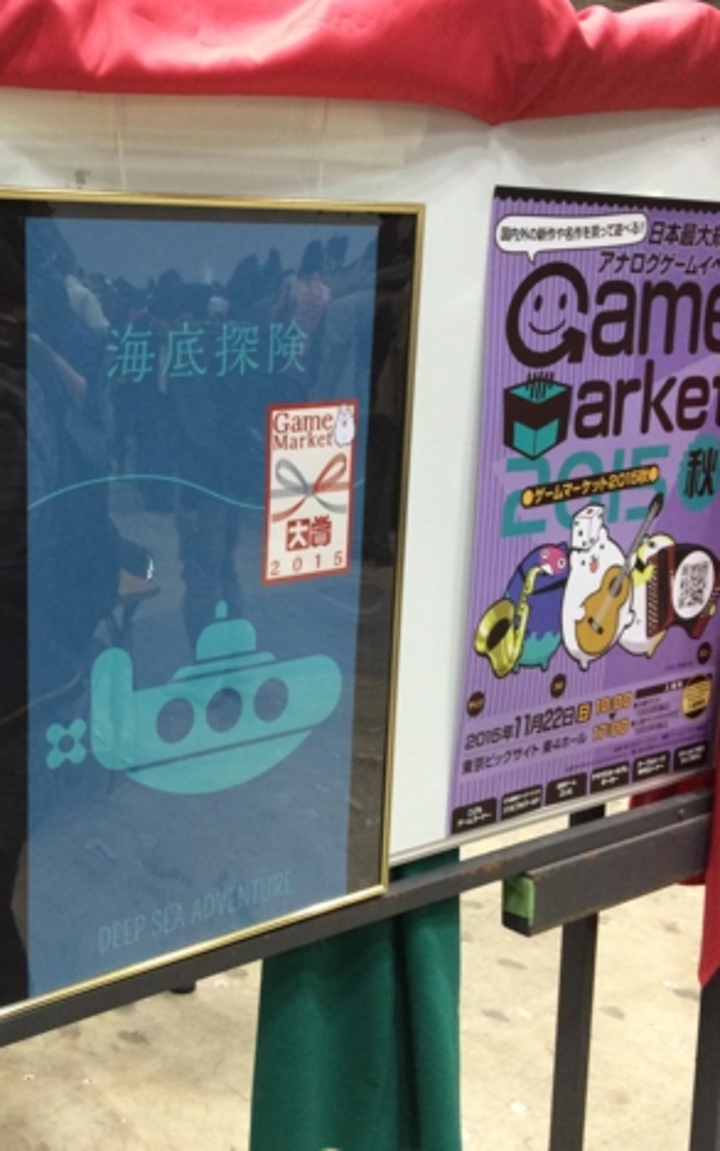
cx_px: 74
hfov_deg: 29.3
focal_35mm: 42
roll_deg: +1.1
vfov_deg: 47.2
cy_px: 566
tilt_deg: -10.7
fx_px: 1317
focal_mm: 4.15
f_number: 2.2
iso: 200
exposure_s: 1/30
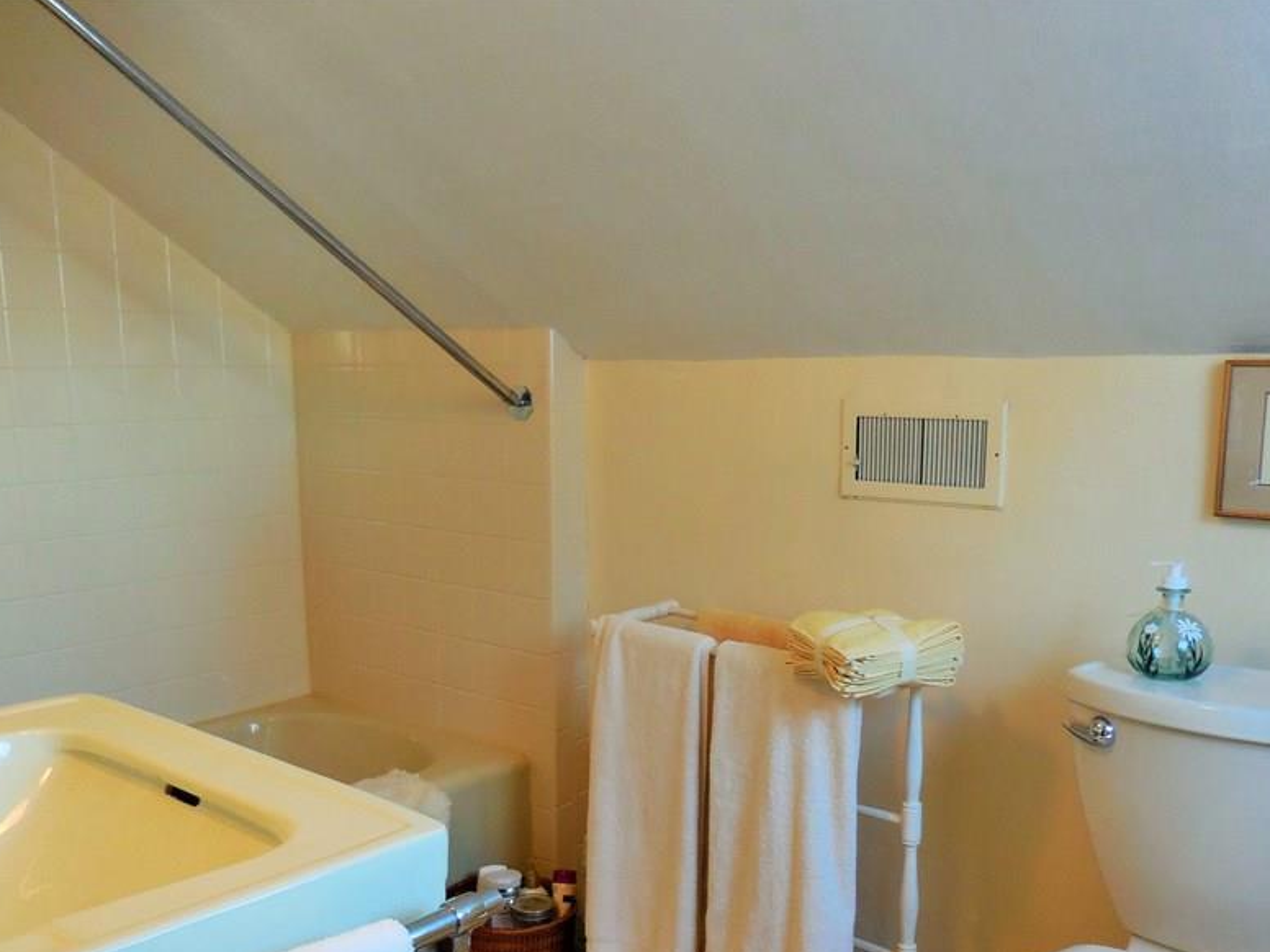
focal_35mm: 33
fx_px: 1211
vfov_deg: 42.5
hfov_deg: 55.3
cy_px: 622
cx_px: 681
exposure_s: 1/30
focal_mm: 4.5
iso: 280
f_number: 3.3
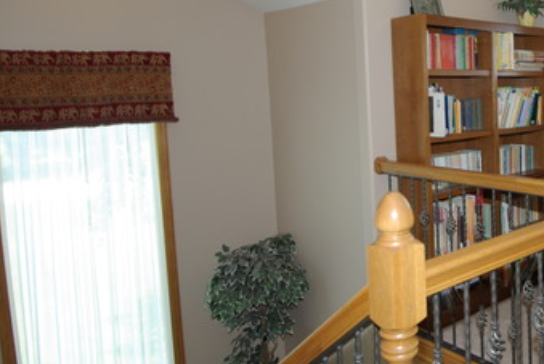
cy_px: 133
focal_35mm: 34
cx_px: 485
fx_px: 514
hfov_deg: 49.9
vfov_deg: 38.7
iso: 100
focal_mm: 11.88
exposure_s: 1/20
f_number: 4
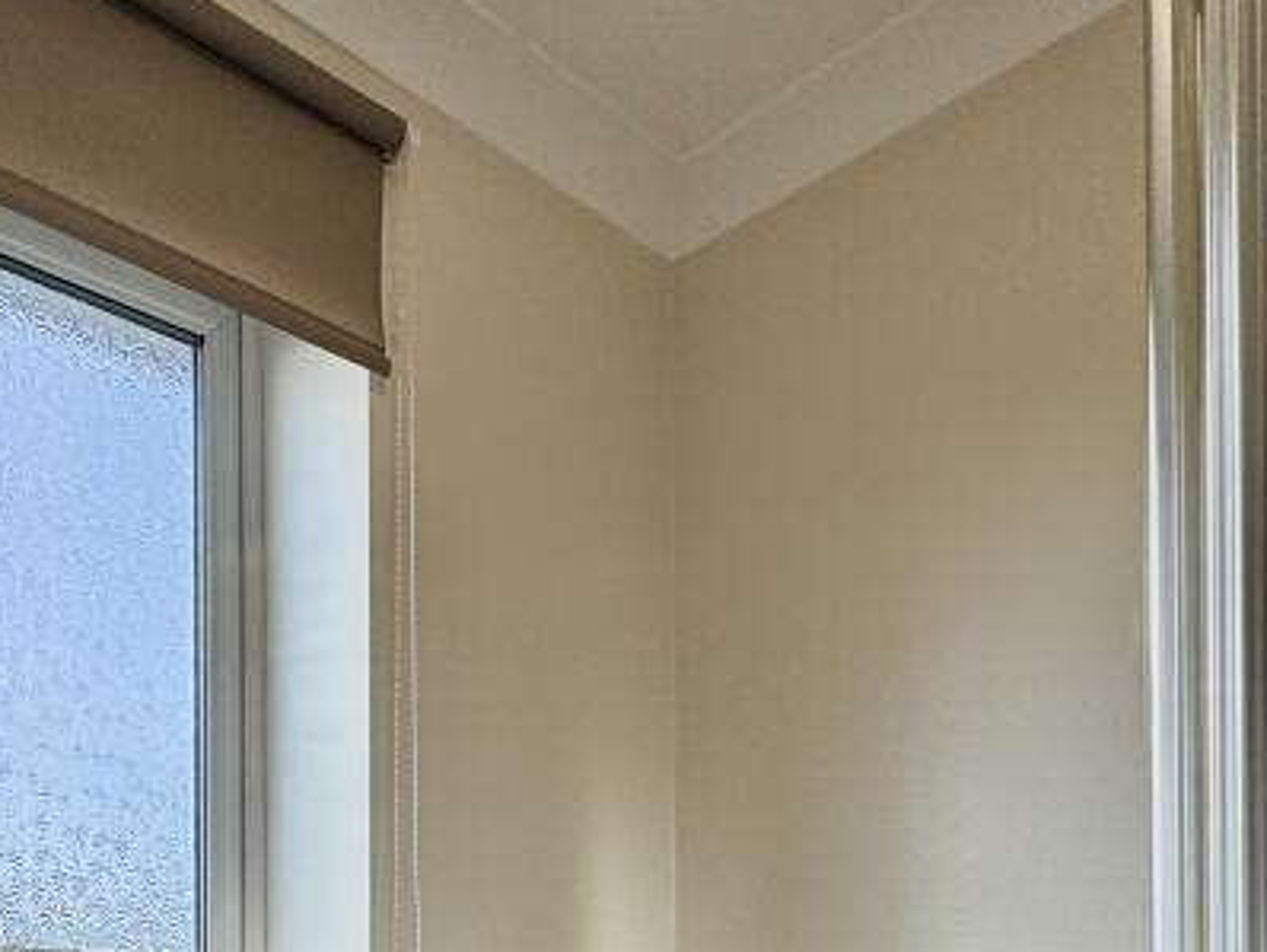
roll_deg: +0.1
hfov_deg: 50.4
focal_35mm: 36
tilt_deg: +0.2
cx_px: 420
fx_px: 1318
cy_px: 1057
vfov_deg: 34.2
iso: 40
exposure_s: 1/144
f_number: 2.2
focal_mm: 2.22
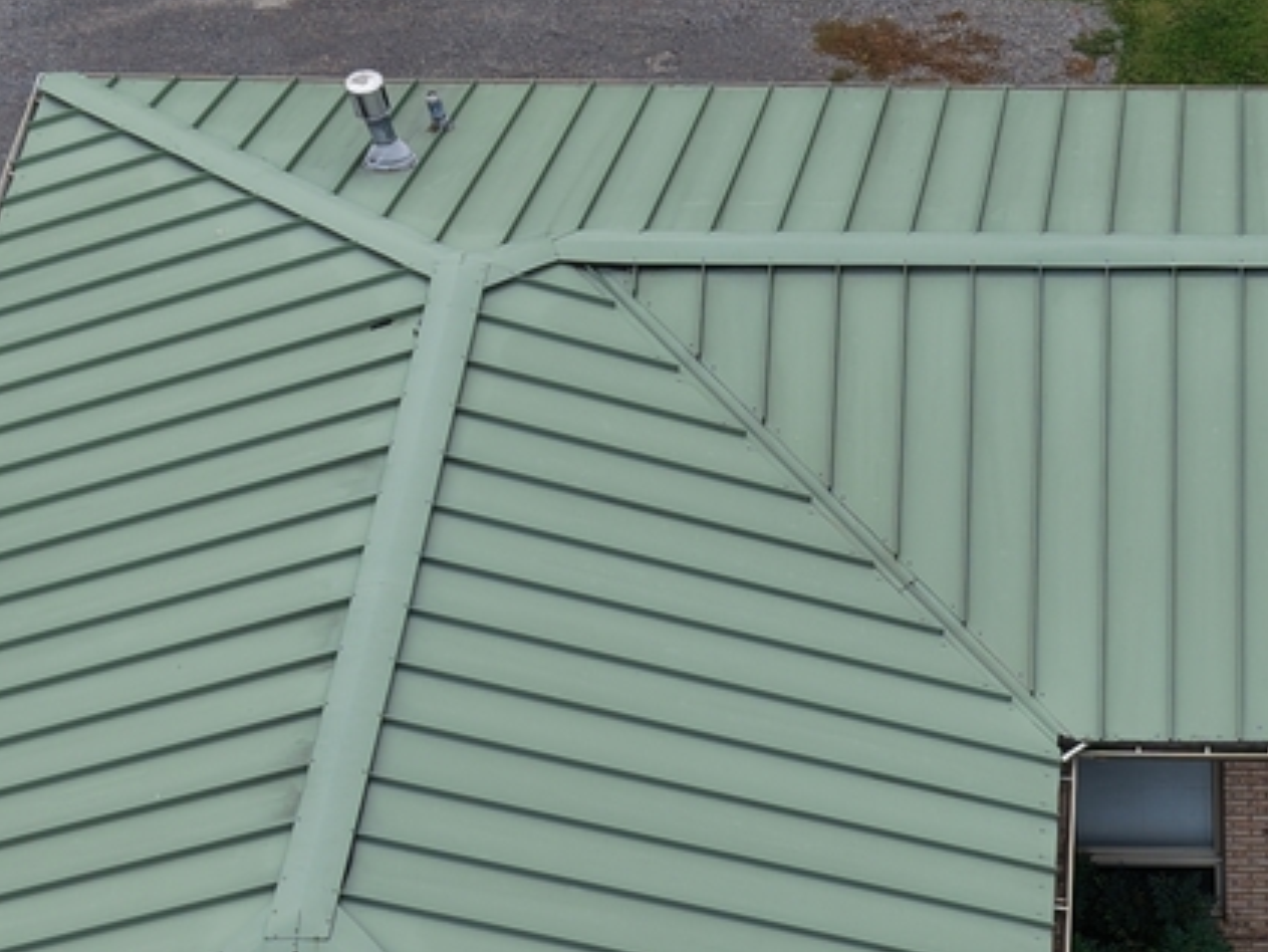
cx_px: 1334
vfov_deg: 16.9
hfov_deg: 22.7
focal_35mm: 82
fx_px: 3005
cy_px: 1241
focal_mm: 8.67
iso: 100
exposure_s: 1/100
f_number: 1.8
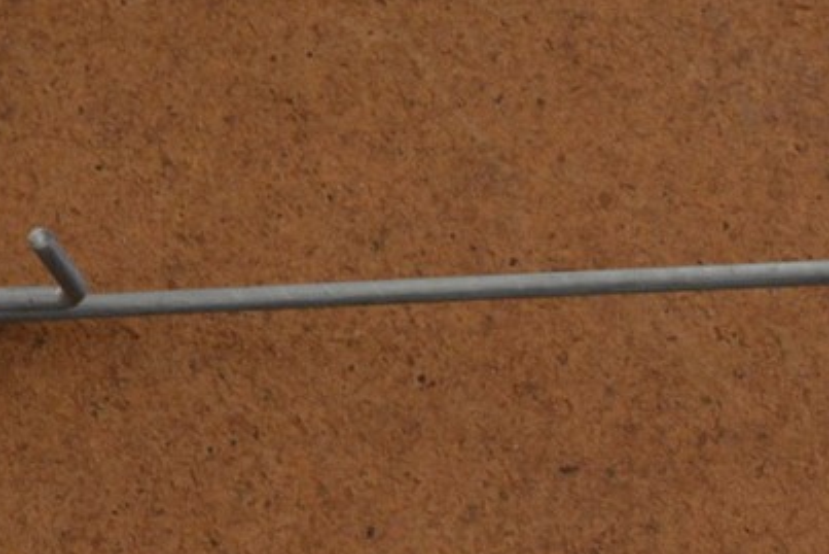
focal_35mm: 221
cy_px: 844
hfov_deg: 9.2
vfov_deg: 6.1
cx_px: 870
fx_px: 5091
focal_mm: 44
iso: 1100
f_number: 5.3
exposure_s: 1/60
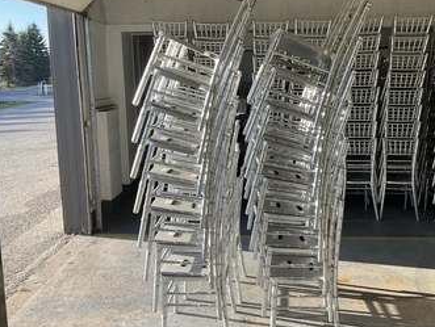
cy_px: 137
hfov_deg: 52.5
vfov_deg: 40.6
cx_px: 237
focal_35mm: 35
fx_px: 440
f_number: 1.8
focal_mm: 3
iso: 25
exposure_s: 1/389
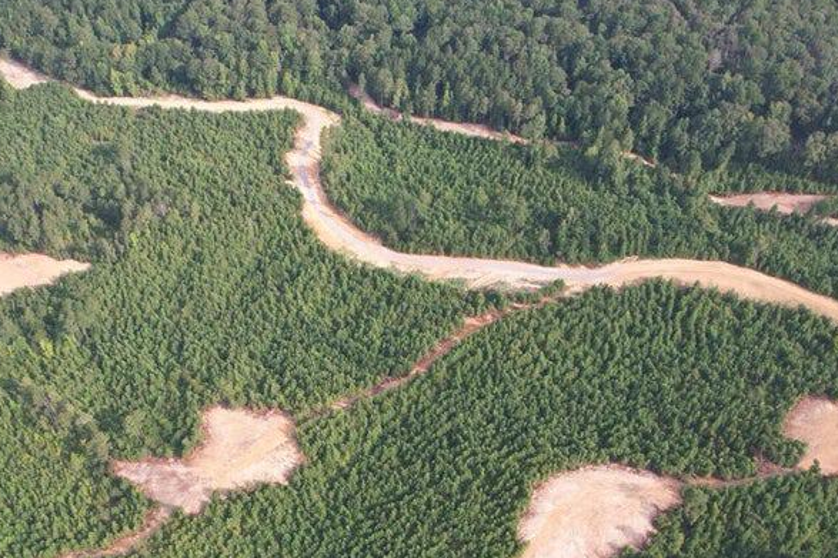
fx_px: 838
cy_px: 447
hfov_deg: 53.1
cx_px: 388
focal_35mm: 36
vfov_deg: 35.6
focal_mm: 8.38
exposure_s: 1/640
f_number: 2.8
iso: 100
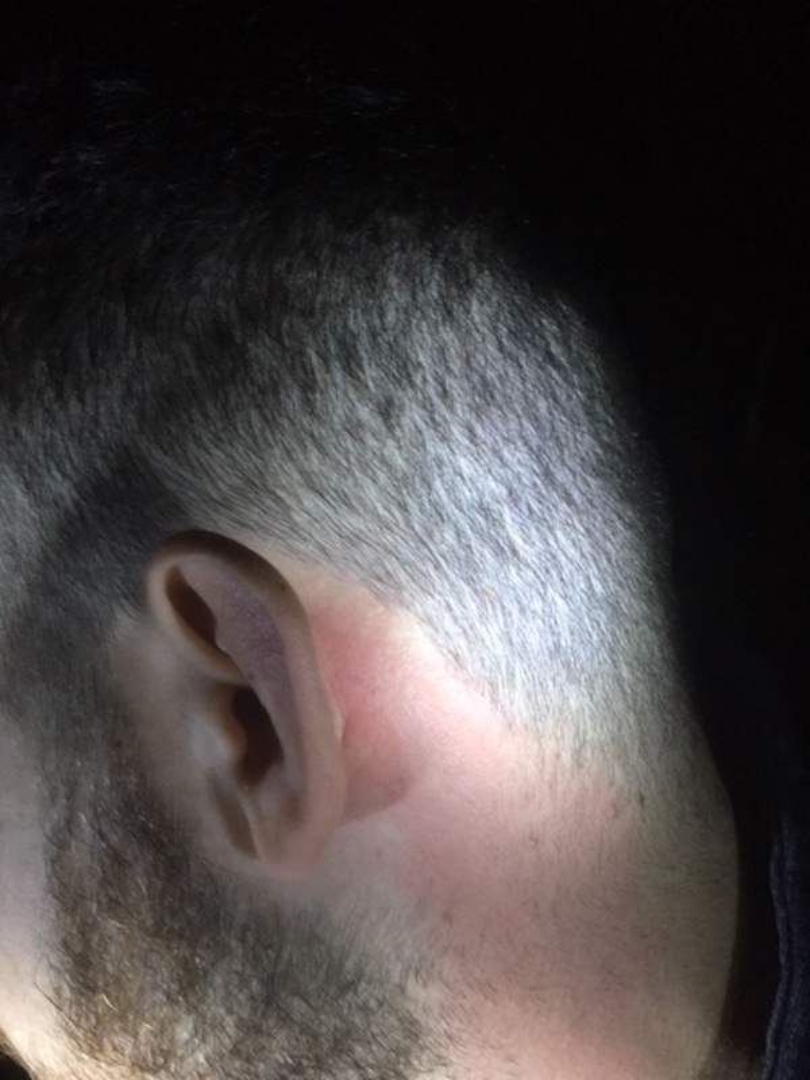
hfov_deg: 48.2
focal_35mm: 29
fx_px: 905
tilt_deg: -21.7
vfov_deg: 61.7
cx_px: 405
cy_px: 540
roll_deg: -4.2
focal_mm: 4.15
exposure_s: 1/20
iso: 200
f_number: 2.2
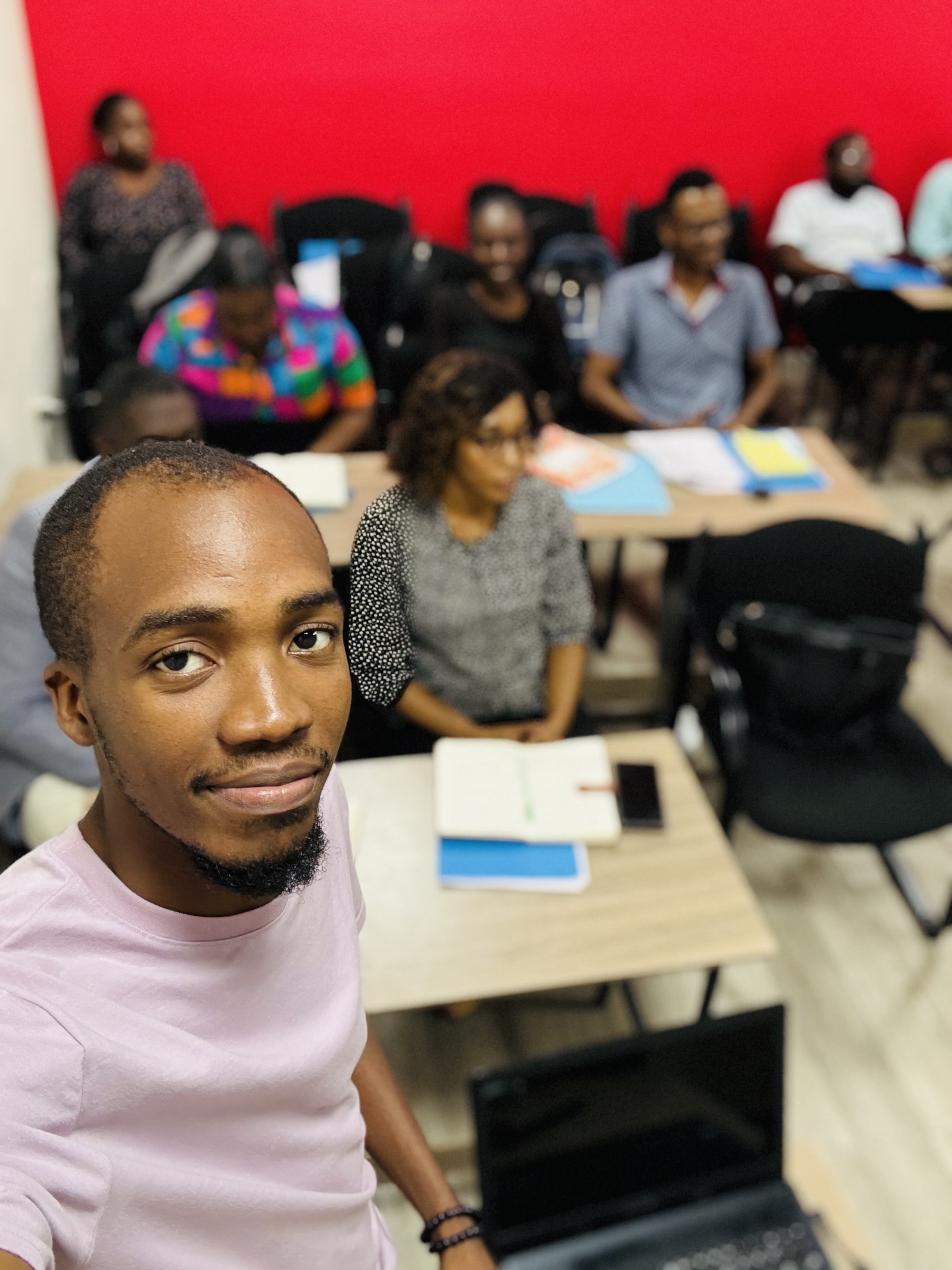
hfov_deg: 46.8
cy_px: 635
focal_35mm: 30
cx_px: 476
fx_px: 1100
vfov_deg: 60.0
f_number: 1.9
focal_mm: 2.69
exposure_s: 1/40
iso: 250
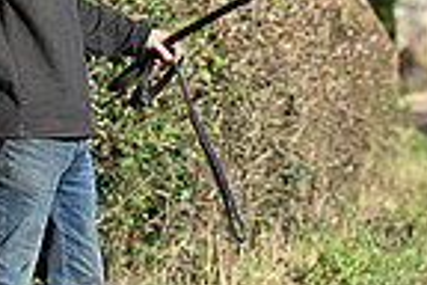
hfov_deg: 4.2
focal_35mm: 492
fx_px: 5835
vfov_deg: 2.8
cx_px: 753
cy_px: -25
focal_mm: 122
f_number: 4.5
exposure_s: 1/1000
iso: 250
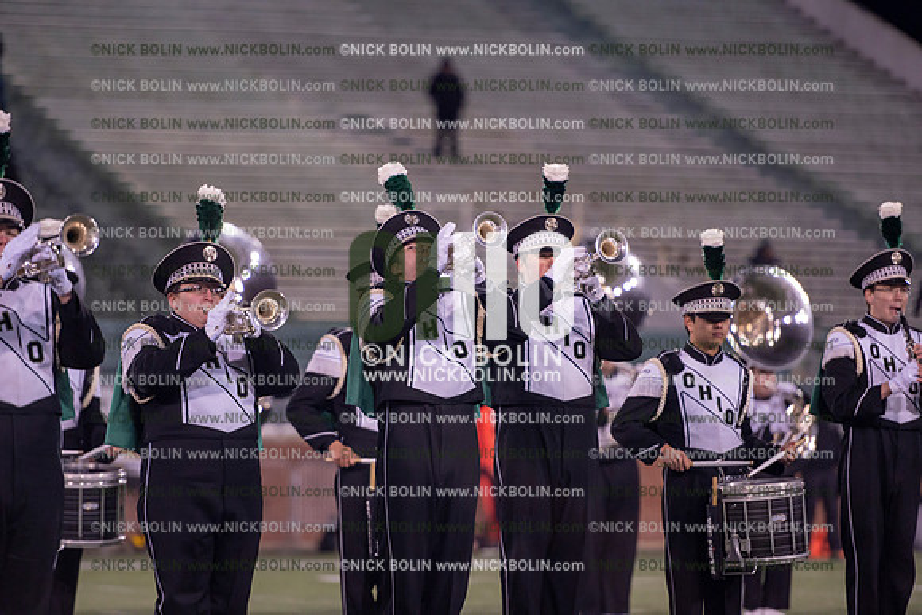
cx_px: 461
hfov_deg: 10.3
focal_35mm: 200
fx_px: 5123
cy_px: 308
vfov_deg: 6.9
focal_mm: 200
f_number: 2.8
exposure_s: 1/1250
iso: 2500
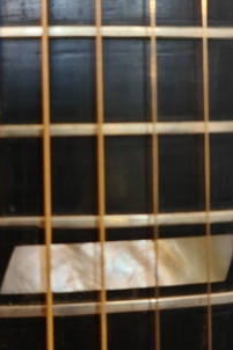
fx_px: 603
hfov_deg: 21.8
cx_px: 150
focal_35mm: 62
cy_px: 163
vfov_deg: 32.4
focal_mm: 5.9
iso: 200
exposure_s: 1/50
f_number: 2
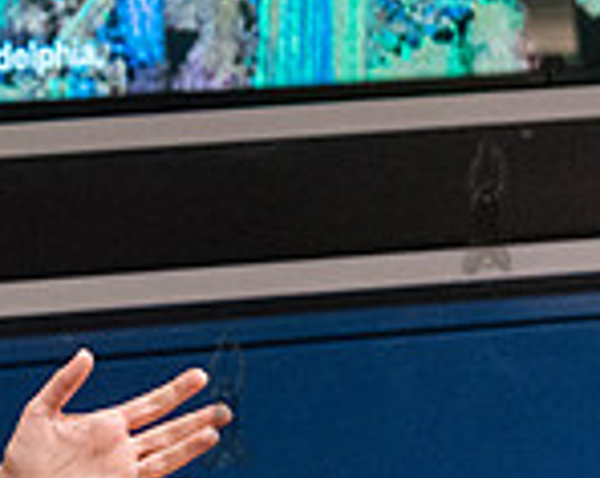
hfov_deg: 6.9
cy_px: 103
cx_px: -199
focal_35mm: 277
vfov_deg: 5.6
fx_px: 4912
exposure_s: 1/200
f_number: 4
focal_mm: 66
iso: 6400
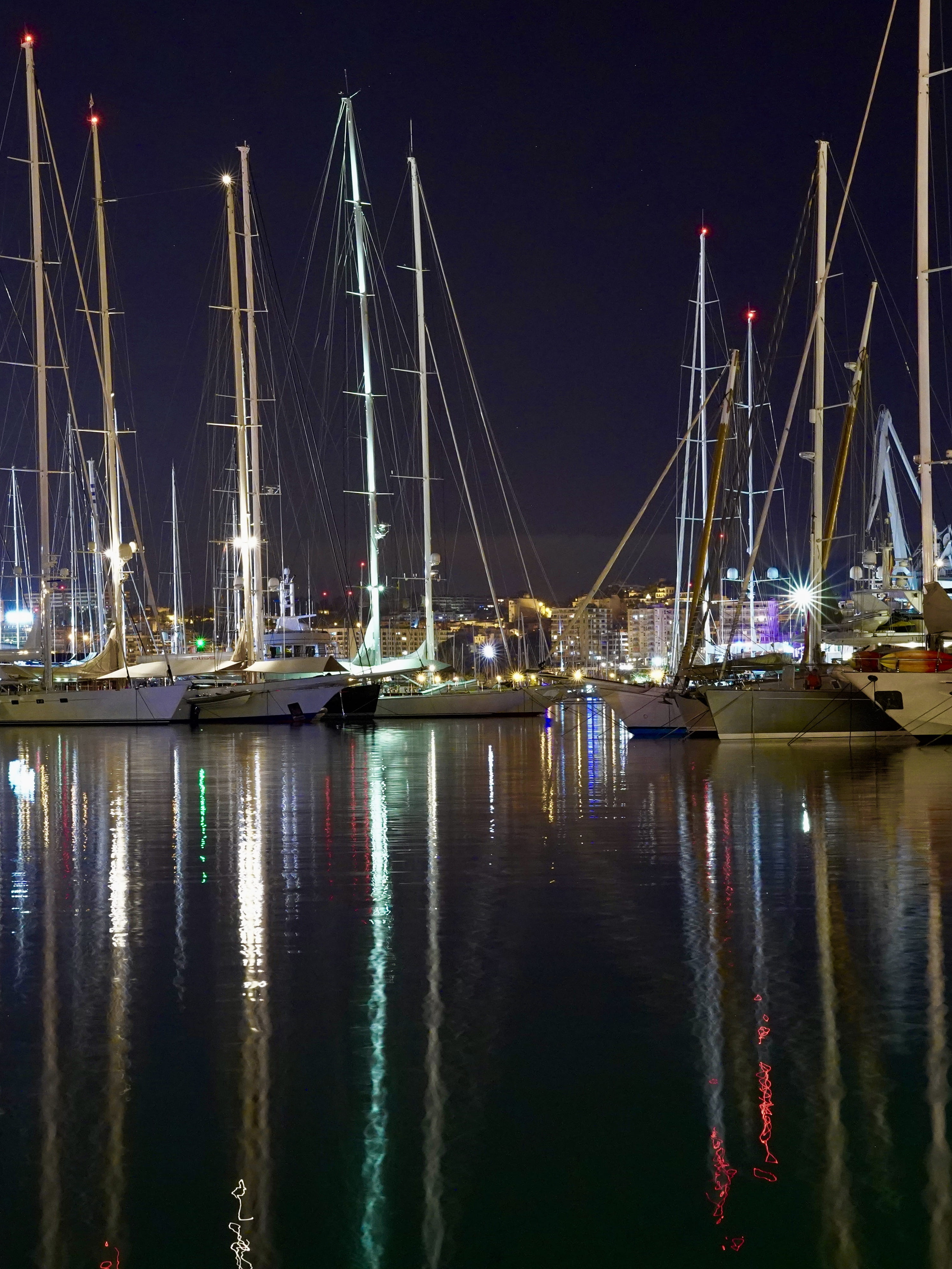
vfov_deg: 24.4
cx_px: 216
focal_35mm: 80
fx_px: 2933
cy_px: 635
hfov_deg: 18.3
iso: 6400
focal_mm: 55
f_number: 11
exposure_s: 1.6
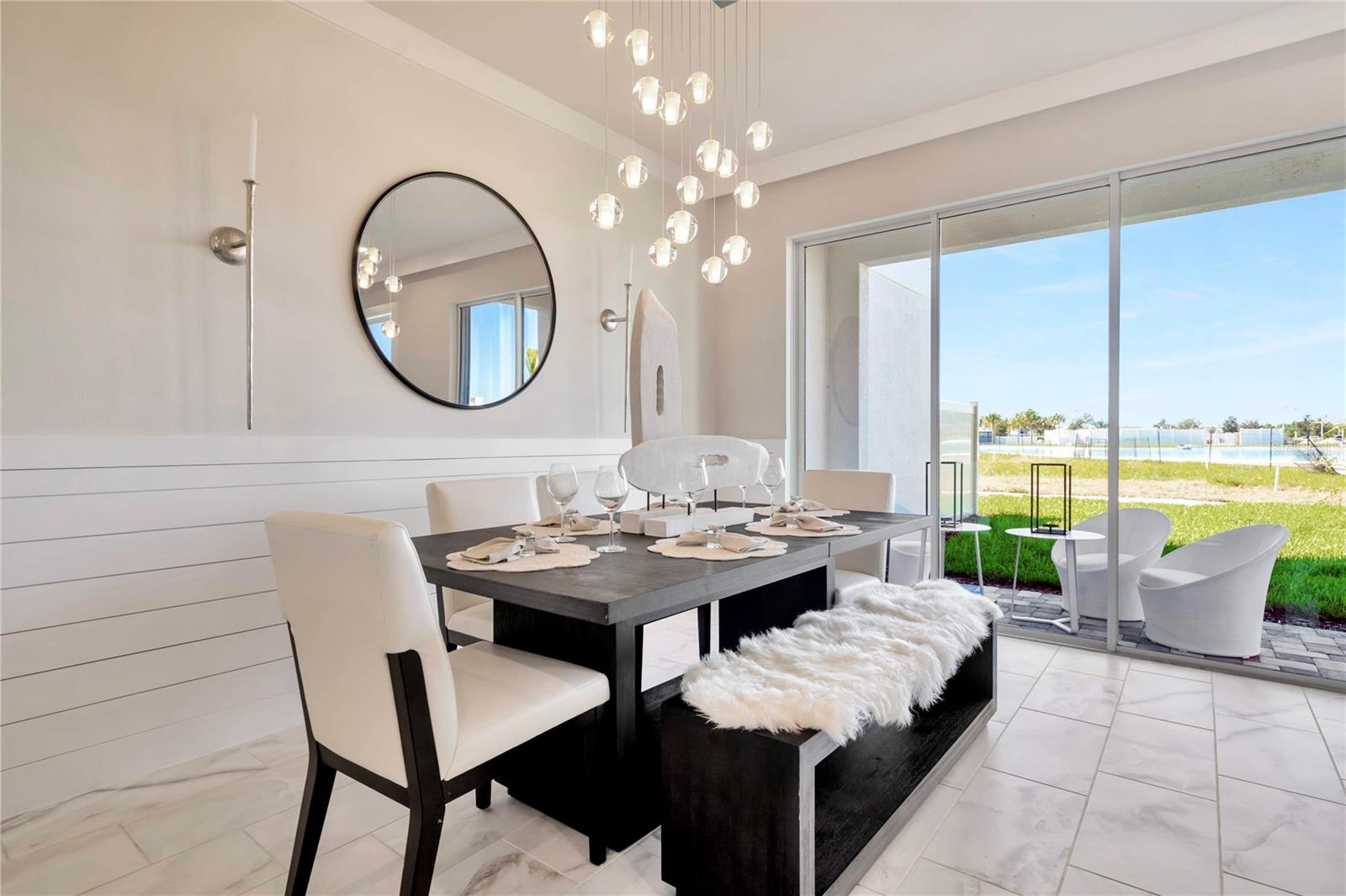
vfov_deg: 70.4
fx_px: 635
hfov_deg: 93.3
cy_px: 448
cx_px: 673
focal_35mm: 17
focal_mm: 17
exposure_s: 1/15
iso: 200
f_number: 6.3
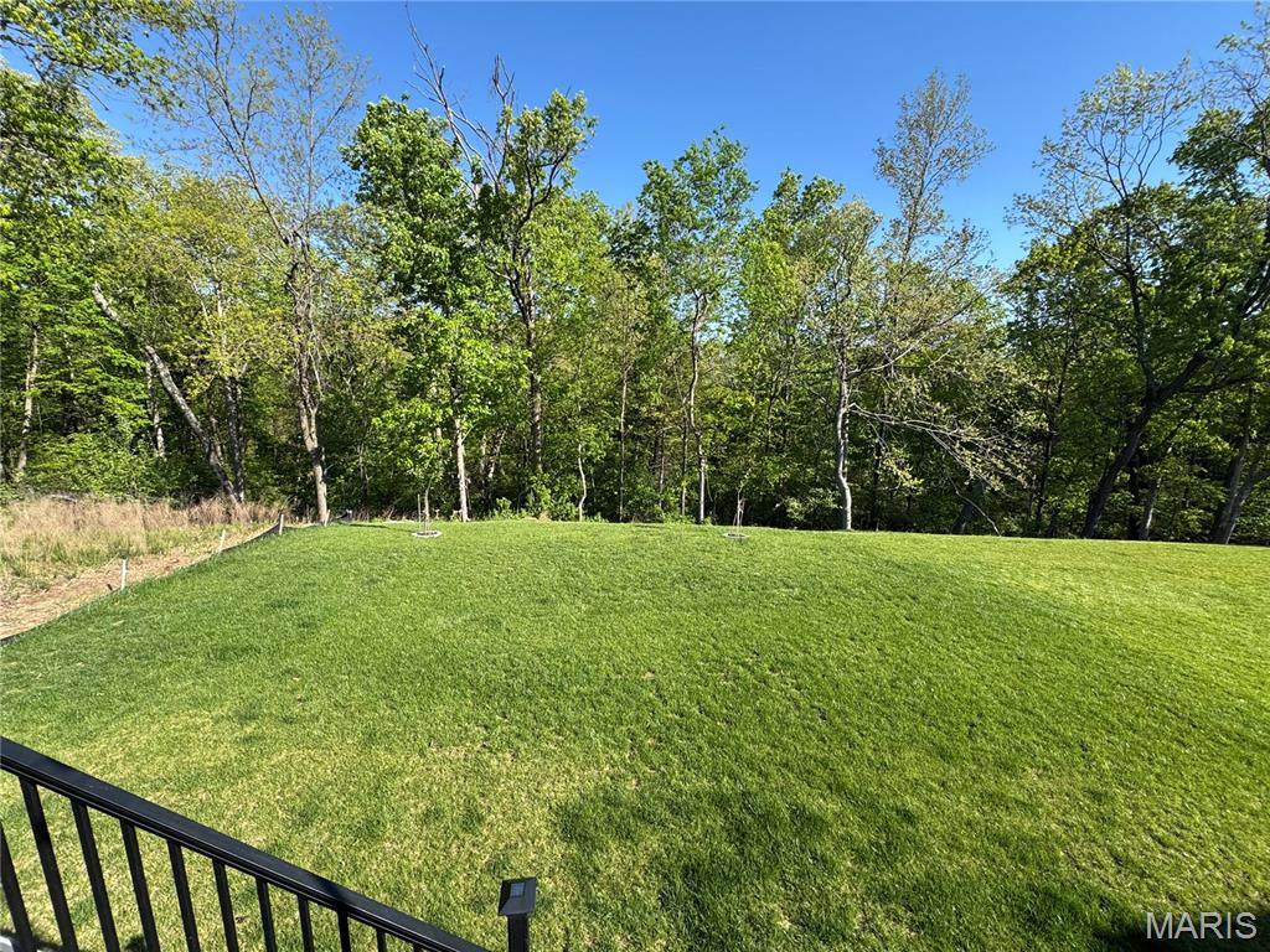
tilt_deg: -11.7
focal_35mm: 14
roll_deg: -1.5
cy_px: 476
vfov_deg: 85.7
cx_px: 635
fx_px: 514
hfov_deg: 102.1
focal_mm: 2.22
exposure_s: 1/631
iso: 50
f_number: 2.2
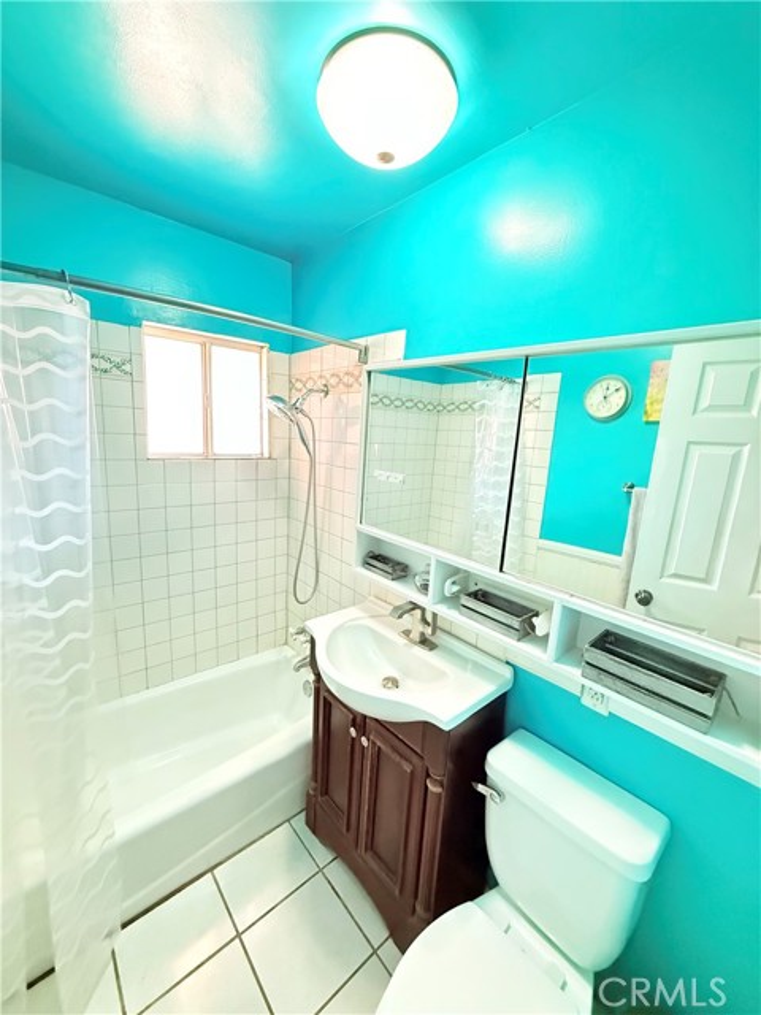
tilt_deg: -8.9
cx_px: 380
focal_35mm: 14
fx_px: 410
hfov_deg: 85.7
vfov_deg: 102.1
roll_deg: -3.3
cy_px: 508
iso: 1250
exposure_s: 1/40
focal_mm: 2.22
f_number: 2.2
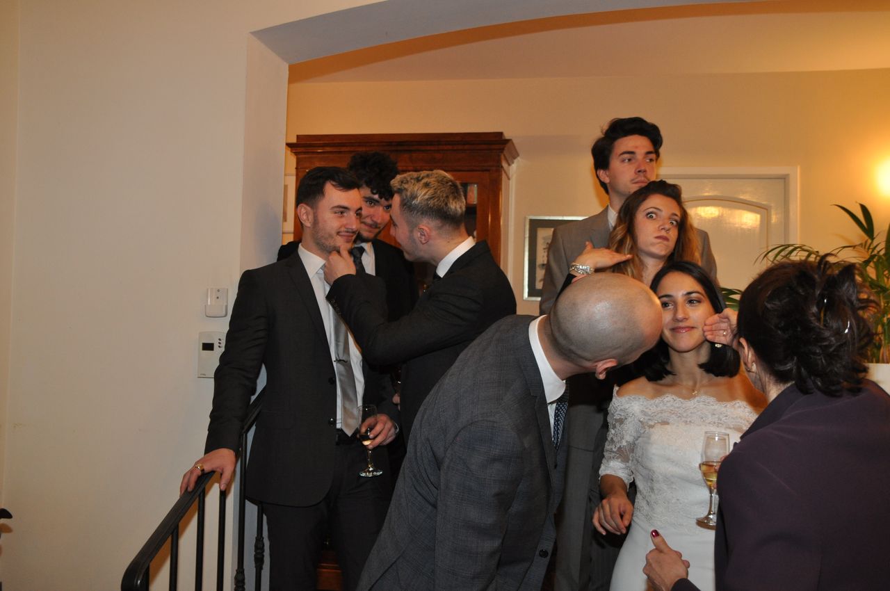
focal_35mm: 39
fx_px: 963
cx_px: 445
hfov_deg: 49.6
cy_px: 296
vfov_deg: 34.1
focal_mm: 26
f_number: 4
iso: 800
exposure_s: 1/60
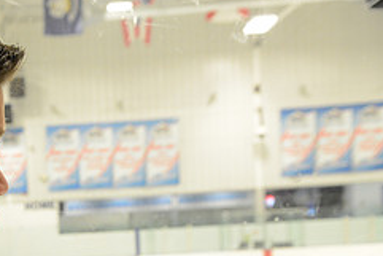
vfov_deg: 17.1
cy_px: 287
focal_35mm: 77
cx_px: 8
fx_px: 820
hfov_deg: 25.1
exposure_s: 1/80
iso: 4000
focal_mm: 32
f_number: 5.6
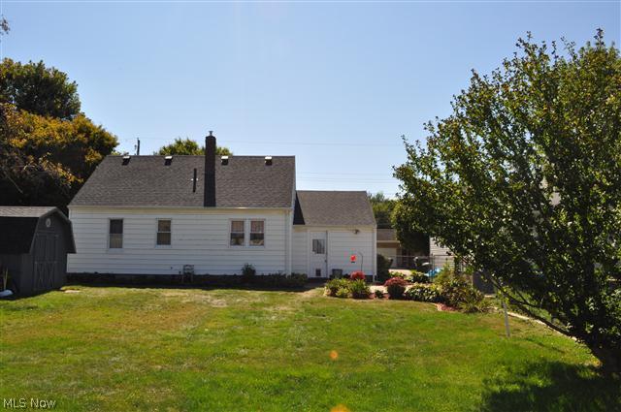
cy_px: 206
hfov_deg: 62.0
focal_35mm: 30
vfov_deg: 43.5
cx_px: 310
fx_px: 517
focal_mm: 20
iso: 200
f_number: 13
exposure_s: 1/200
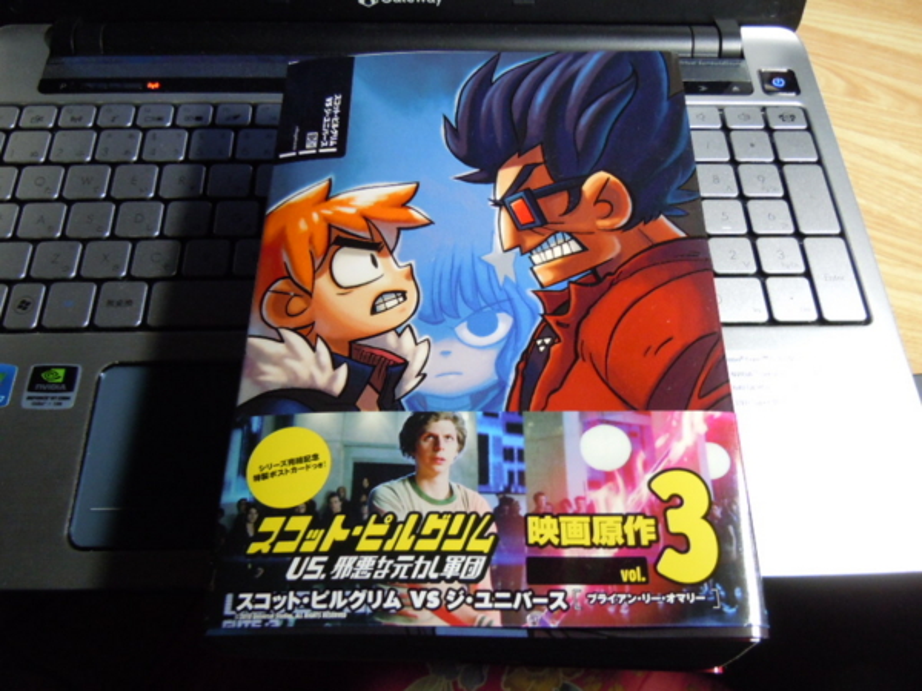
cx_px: 461
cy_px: 346
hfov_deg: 60.0
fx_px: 799
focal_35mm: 30
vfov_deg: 46.8
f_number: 3.5
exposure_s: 1/20
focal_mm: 5.4
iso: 400
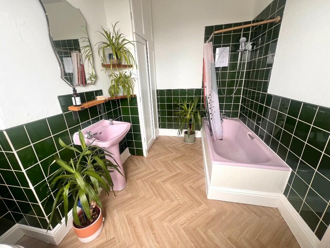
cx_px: 165
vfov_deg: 89.9
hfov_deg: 106.2
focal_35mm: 13
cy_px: 124
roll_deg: +3.5
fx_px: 124
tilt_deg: -19.4
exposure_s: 1/99
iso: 50
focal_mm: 1.57
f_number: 1.8
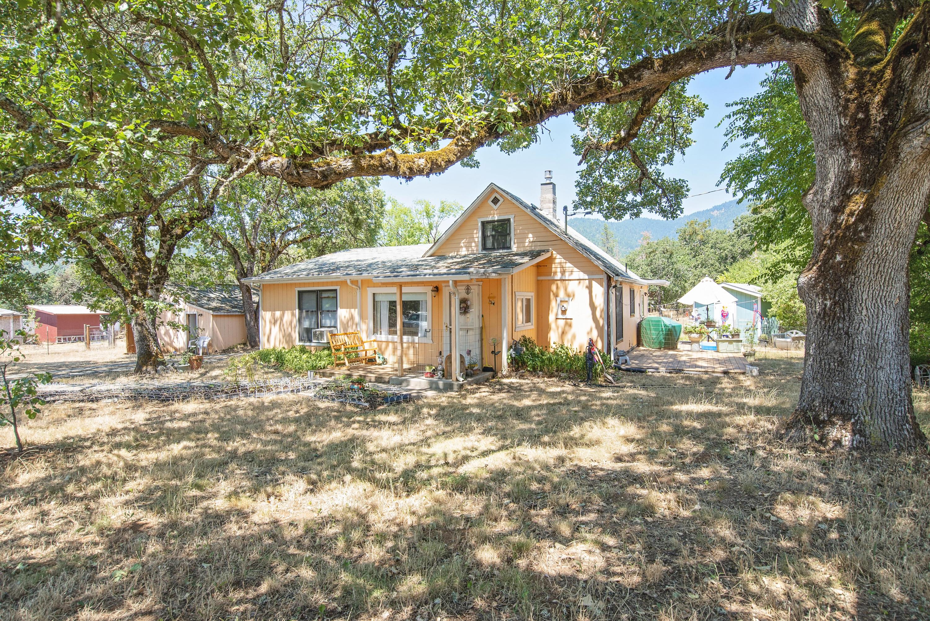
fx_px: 465
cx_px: 465
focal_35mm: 18
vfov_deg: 67.4
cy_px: 310
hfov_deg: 90.0
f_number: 9
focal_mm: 18
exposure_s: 1/100
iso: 400
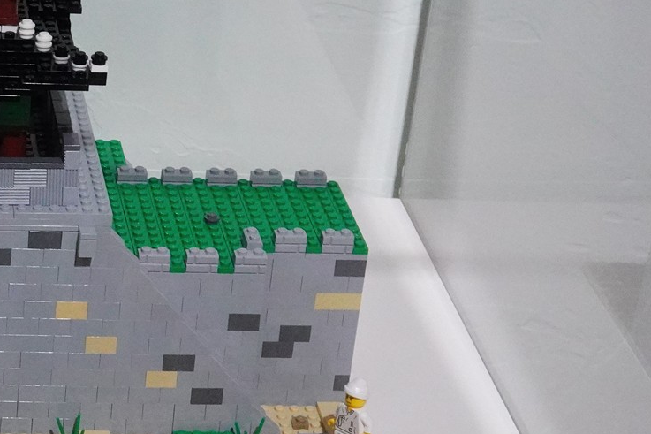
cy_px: 342
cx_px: -117
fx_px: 1717
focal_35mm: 95
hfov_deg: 20.2
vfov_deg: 14.3
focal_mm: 35
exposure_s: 1/100
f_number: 11
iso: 10000
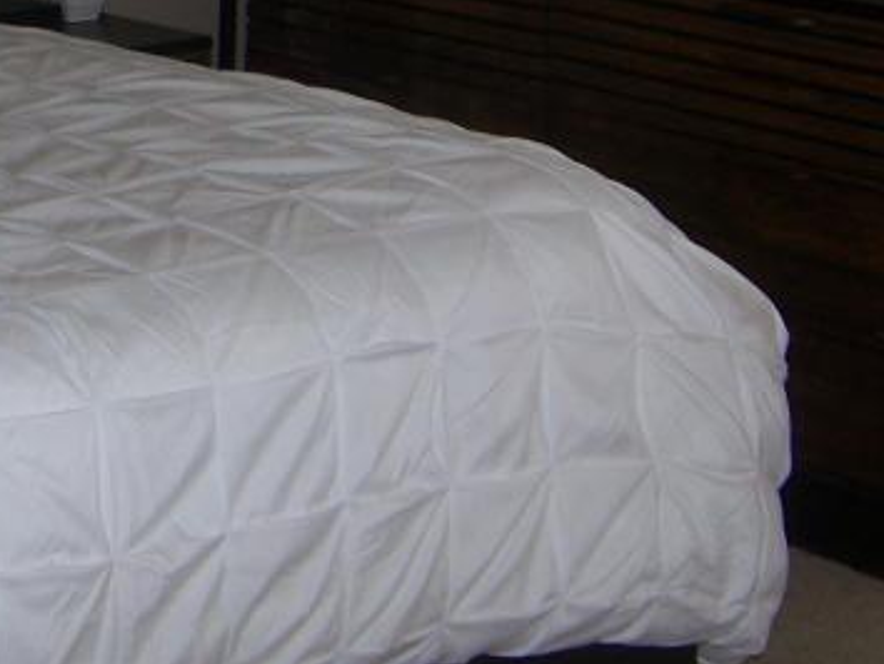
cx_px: -30
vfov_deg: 14.0
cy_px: -47
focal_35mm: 104
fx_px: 2658
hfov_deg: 18.3
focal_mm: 5.85
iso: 64
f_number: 2.8
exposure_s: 1/30
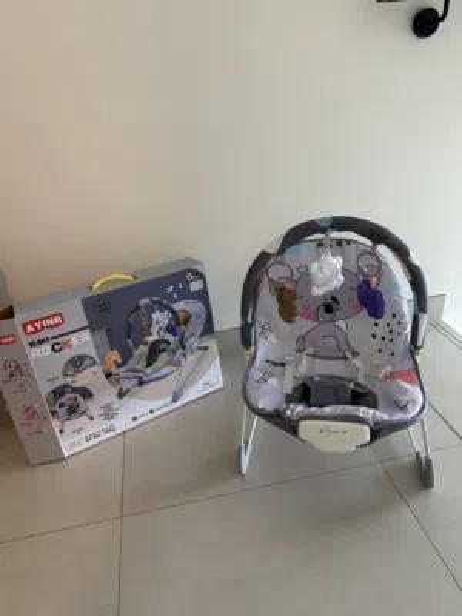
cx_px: 231
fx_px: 427
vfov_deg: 71.6
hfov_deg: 56.8
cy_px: 308
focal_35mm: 24
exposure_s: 1/60
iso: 250
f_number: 1.78
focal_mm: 6.86
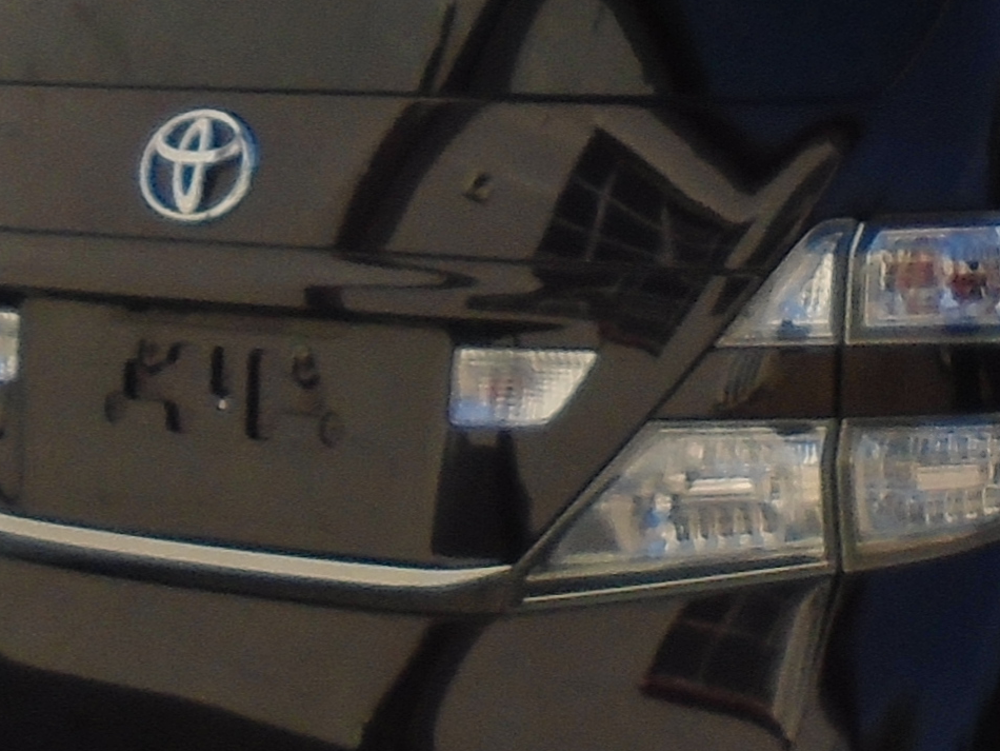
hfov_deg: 13.7
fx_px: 4074
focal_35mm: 141
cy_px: 126
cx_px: 1136
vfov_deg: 10.5
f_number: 3.2
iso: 100
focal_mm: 4.6
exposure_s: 1/800
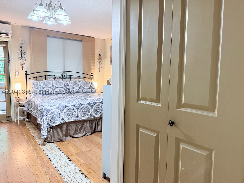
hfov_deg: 71.6
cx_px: 122
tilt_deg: -5.8
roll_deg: +0.2
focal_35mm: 24
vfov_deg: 56.8
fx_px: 169
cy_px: 92
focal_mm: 6.76
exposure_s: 1/60
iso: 500
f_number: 1.78
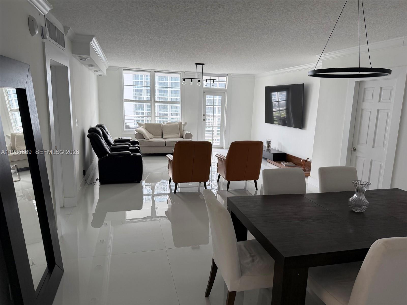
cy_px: 152
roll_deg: -0.9
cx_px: 204
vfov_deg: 56.8
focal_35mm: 24
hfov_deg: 71.6
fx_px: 282
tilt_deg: -10.0
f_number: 1.78
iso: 125
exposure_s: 1/143
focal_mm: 6.76
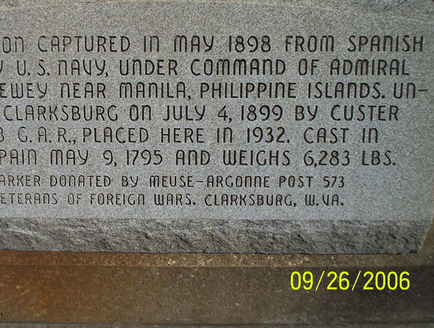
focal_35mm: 48
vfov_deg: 30.3
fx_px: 603
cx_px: 164
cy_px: 125
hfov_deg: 39.3
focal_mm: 4.99
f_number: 4.5
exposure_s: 1/2000
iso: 100
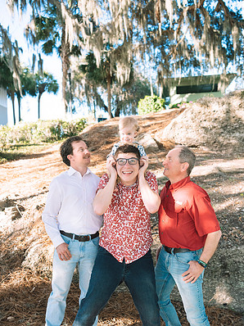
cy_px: 181
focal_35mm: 37
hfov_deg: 38.6
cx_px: 122
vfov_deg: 50.1
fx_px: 348
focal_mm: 34
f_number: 3.5
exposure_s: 1/1600
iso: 1250
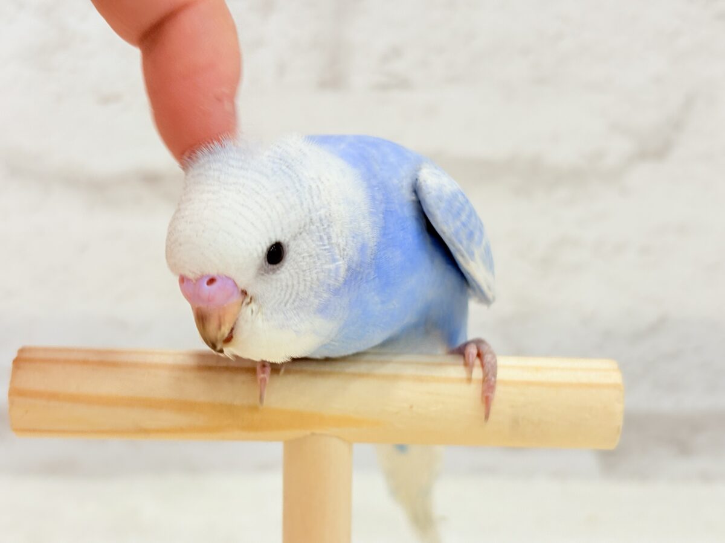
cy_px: 272
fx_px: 1089
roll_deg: +1.2
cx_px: 362
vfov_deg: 28.0
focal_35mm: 52
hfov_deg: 36.8
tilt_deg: -6.2
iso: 32
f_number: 1.6
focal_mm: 5.96
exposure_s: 1/50
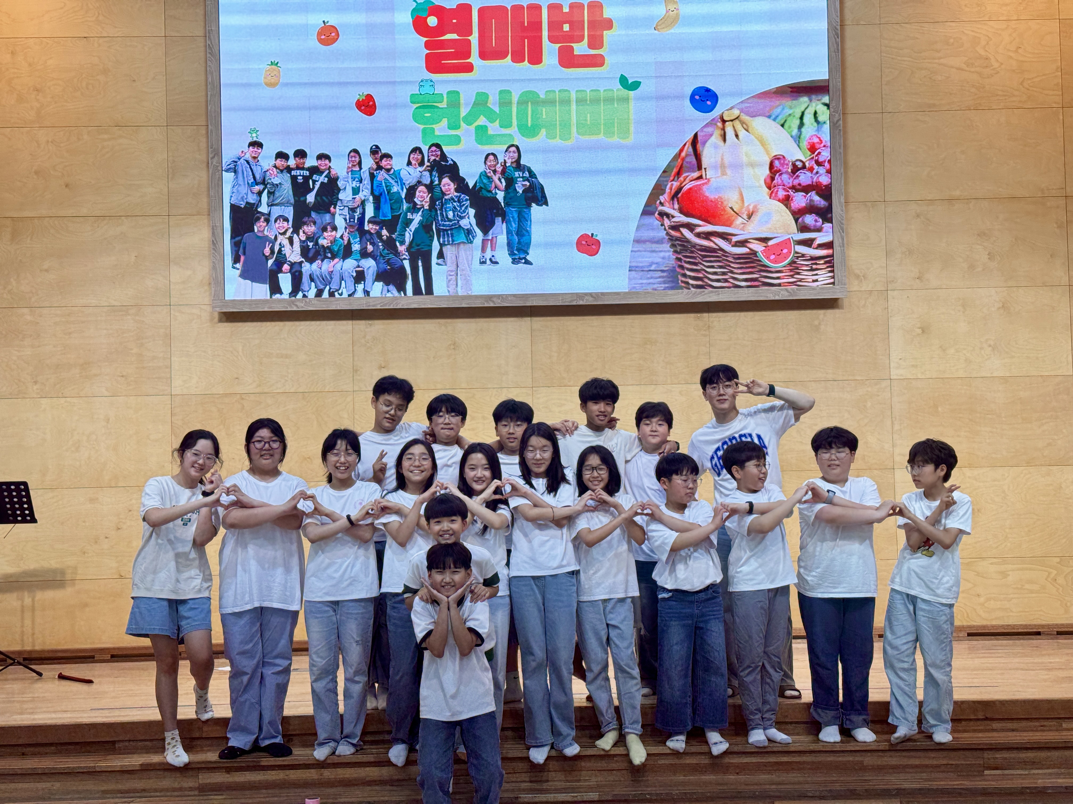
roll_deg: +1.5
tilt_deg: +2.5
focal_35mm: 48
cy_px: 402
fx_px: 1488
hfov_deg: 39.7
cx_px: 536
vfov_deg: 30.3
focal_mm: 6.76
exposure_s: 1/120
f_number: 1.78
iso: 160
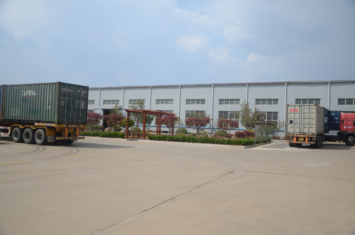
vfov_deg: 41.5
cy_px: 118
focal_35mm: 32
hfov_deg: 59.6
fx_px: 310
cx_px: 178
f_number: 3.8
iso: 100
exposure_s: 1/1000
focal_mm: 21
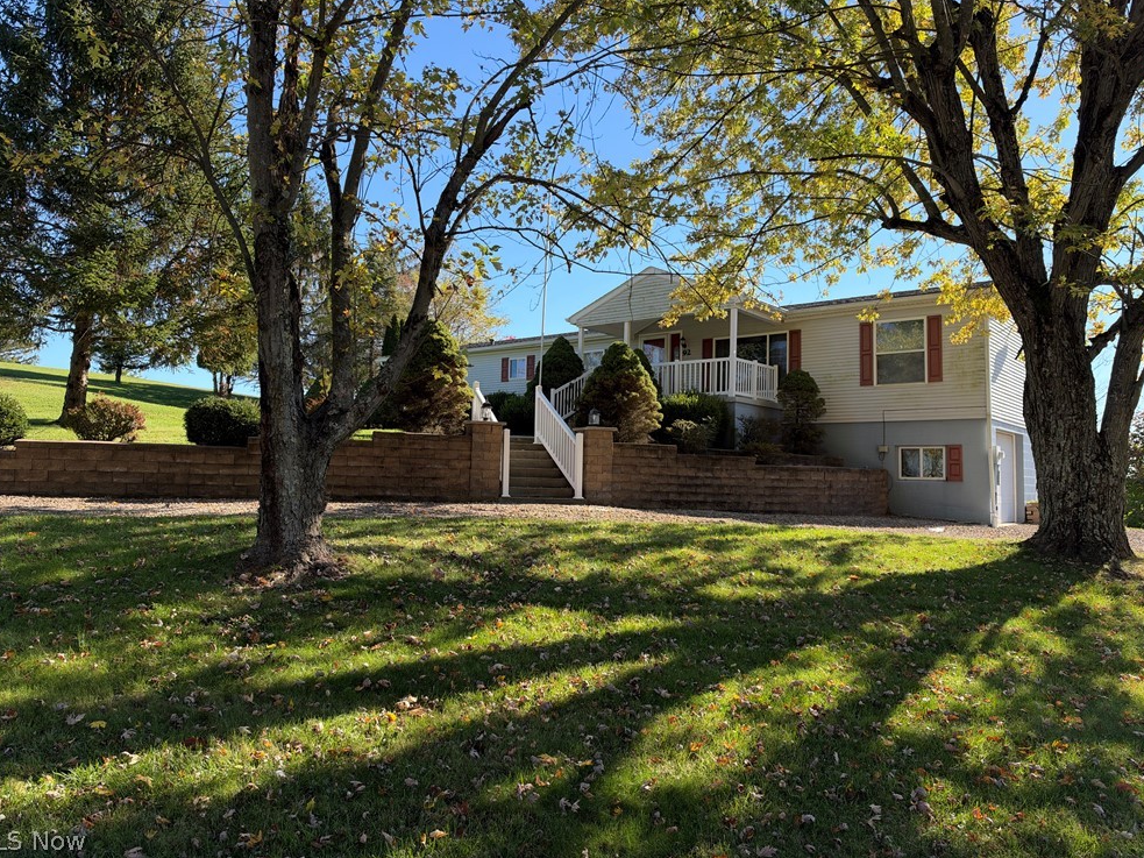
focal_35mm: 25
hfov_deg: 69.4
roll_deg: -0.9
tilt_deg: +5.1
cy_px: 413
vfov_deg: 54.9
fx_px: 826
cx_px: 561
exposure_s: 1/1403
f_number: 1.8
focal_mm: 6.93
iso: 100
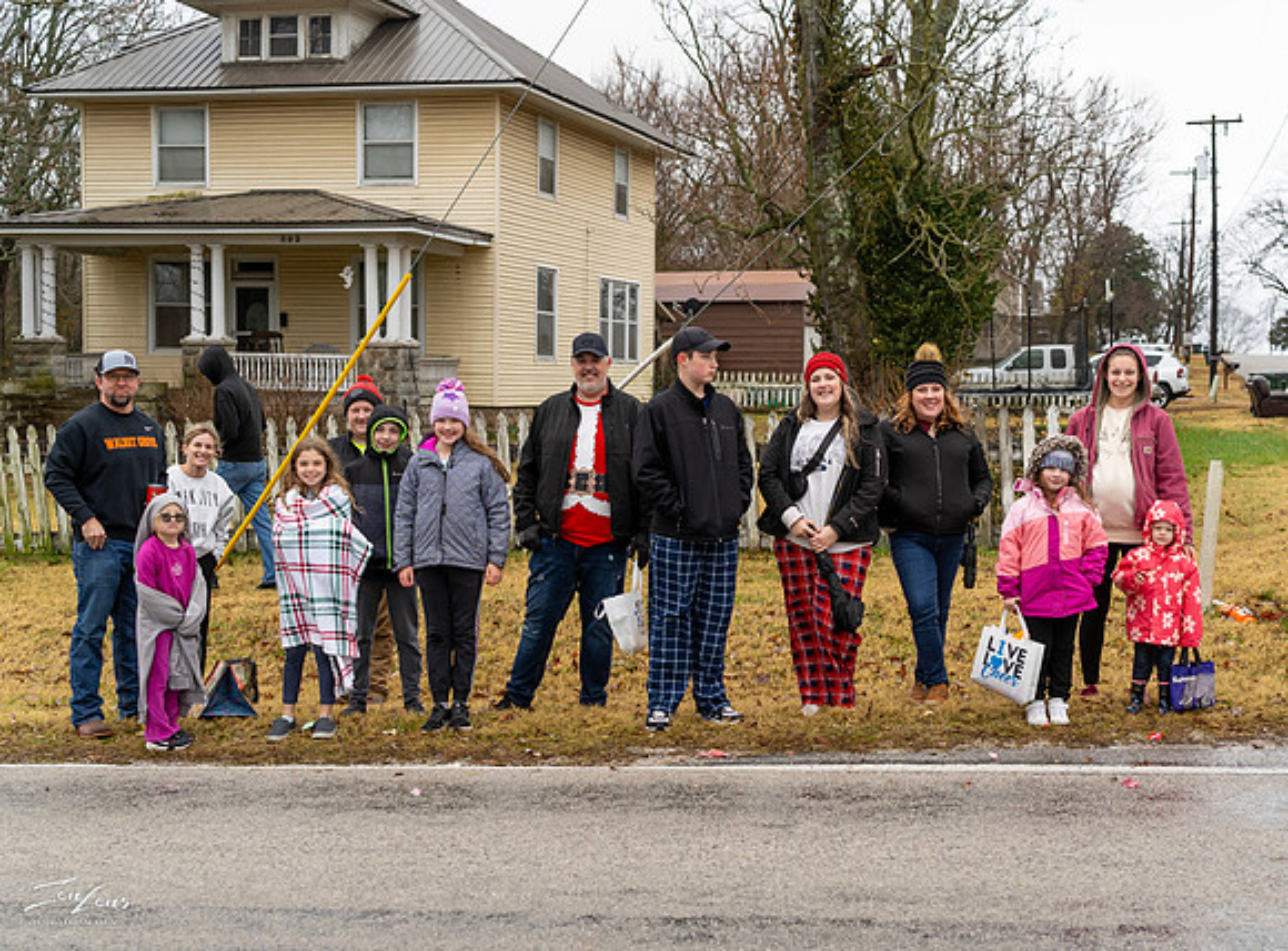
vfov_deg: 29.2
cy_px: 530
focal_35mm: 49
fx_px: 1823
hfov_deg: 38.8
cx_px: 757
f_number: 2.8
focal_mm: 35
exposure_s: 1/640
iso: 250
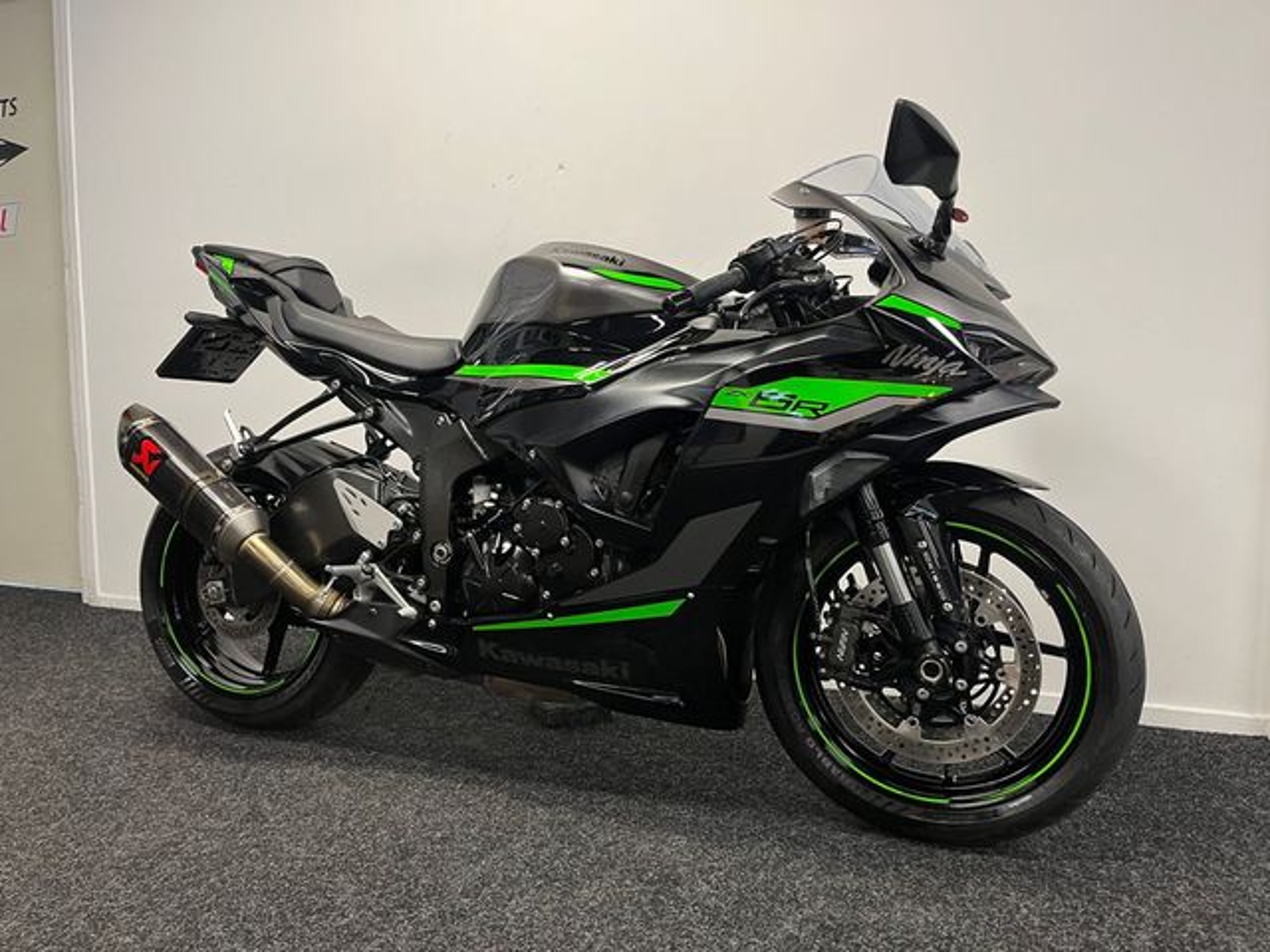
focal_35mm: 26
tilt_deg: -6.0
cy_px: 476
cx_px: 635
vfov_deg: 53.1
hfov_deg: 67.3
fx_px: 954
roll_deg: +0.5
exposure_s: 1/50
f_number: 1.6
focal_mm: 5.1
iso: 100
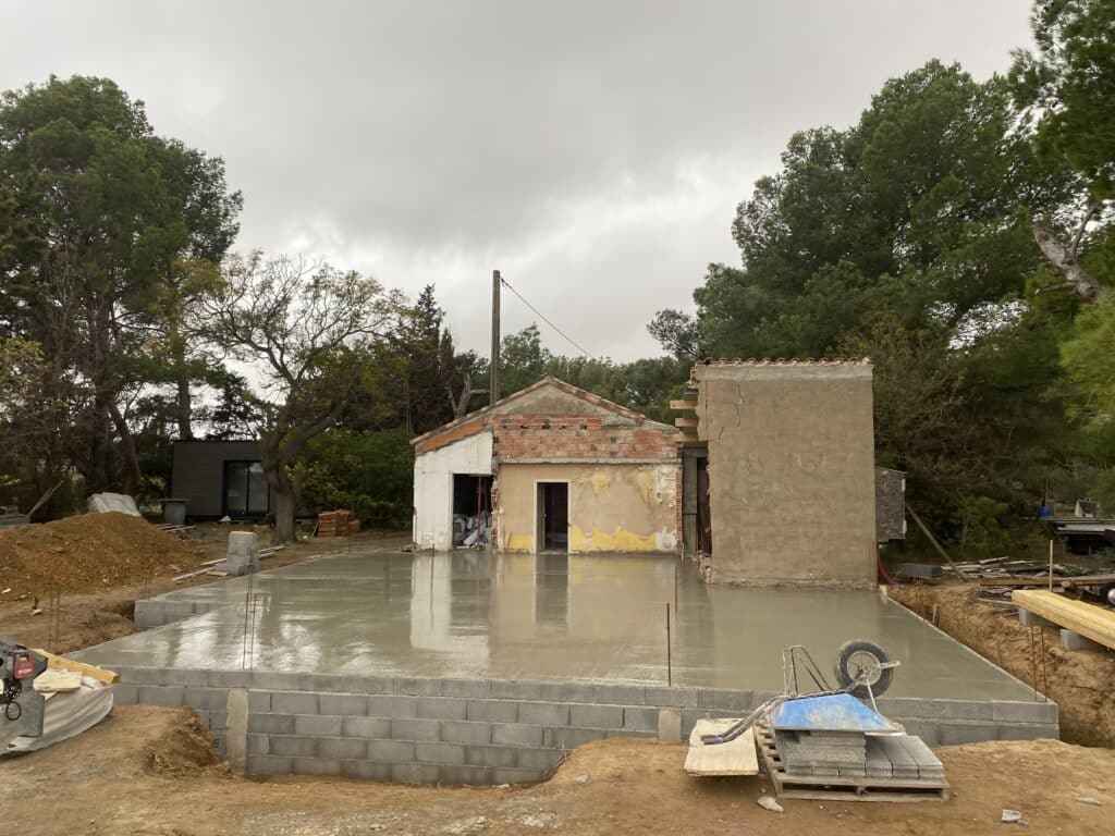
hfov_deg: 67.3
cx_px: 558
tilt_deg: +5.1
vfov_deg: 53.1
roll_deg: -0.4
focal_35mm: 26
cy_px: 418
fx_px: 837
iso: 32
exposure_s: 1/219
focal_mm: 4.25
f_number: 1.8
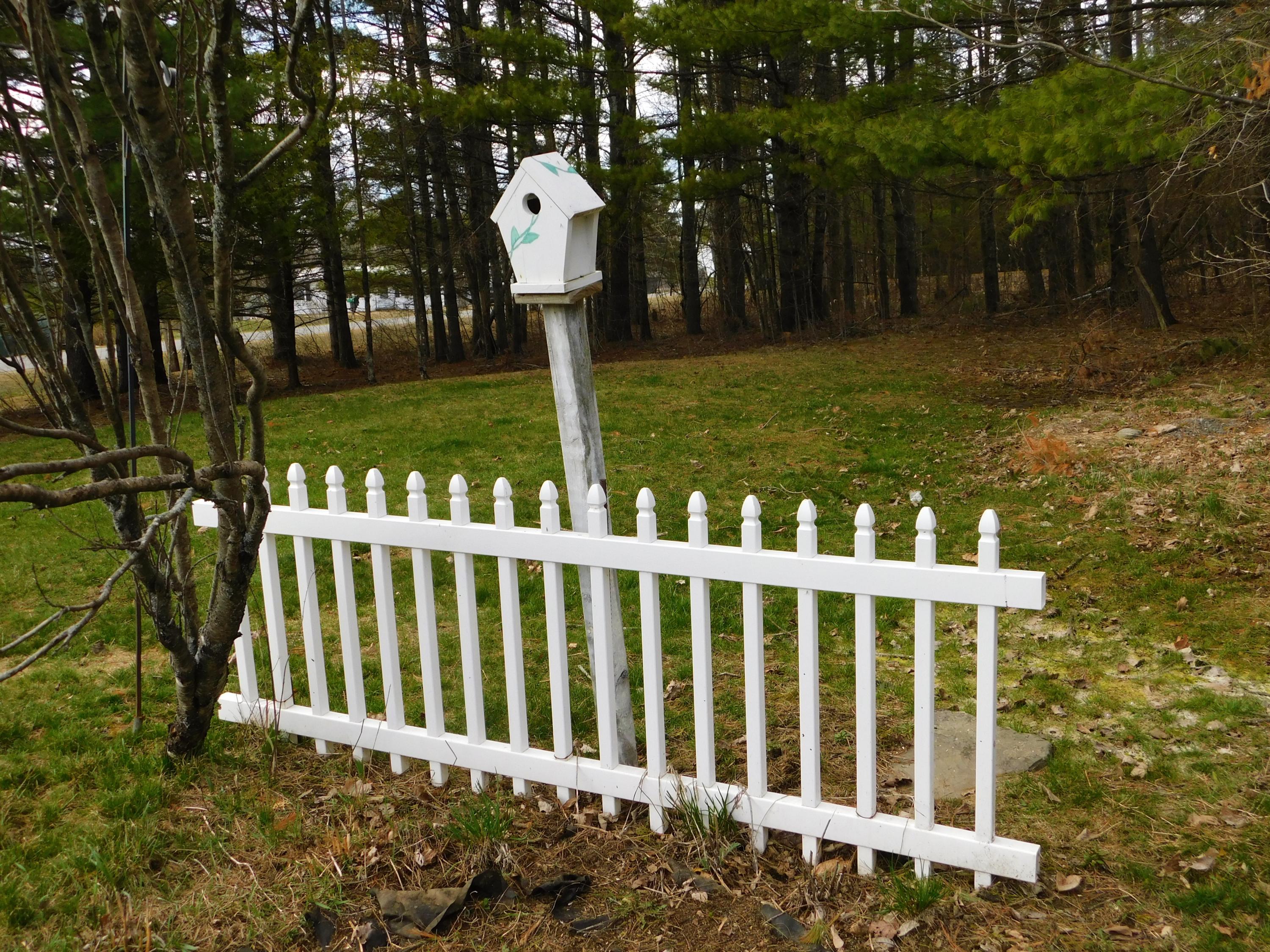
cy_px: 476
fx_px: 1321
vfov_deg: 39.7
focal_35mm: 36
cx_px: 635
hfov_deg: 51.4
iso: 125
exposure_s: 1/320
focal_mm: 6.3
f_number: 3.5
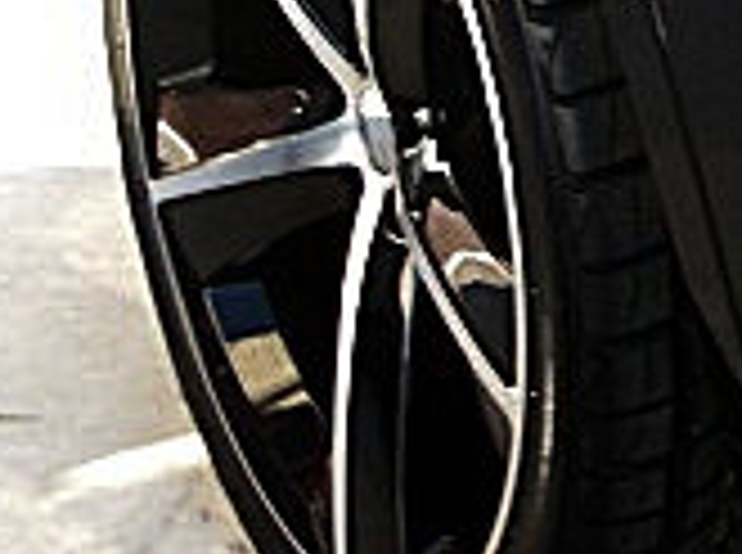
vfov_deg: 10.2
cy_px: -270
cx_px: 908
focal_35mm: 140
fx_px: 2994
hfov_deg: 13.7
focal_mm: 6.3
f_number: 2.8
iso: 100
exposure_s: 1/80
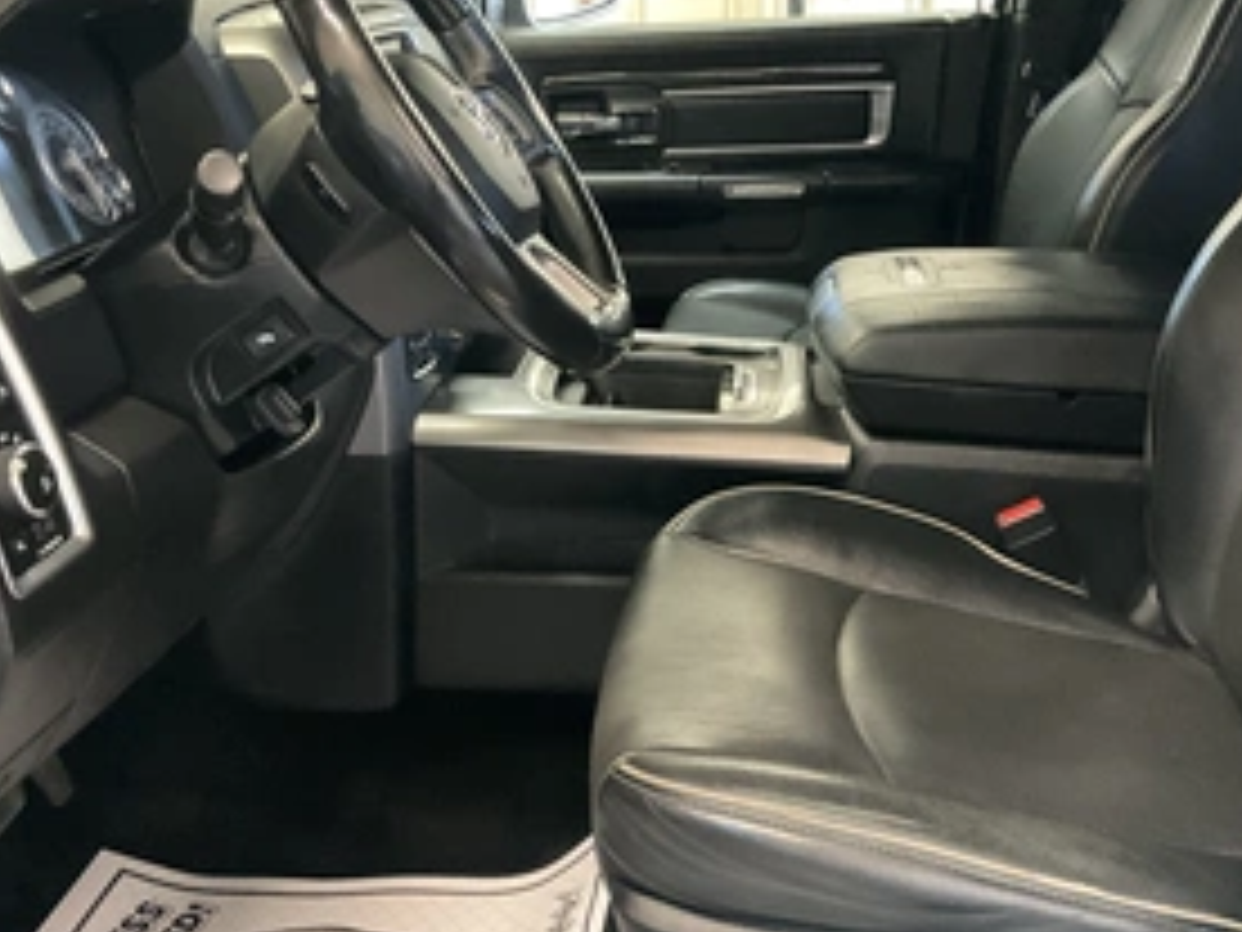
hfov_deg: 44.7
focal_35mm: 42
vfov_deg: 34.2
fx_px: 1507
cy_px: 581
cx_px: 716
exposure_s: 1/30
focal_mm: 3
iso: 500
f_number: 1.8
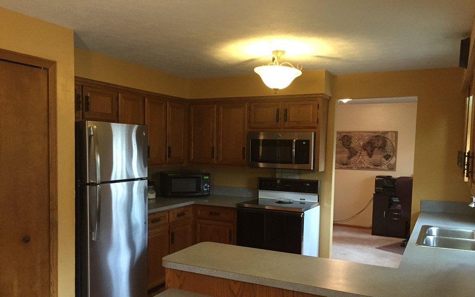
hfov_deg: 61.2
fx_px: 401
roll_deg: -1.7
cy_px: 178
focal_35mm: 31
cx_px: 237
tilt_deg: -4.8
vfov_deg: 40.4
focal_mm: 4.15
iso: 250
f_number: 2.2
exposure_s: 1/30
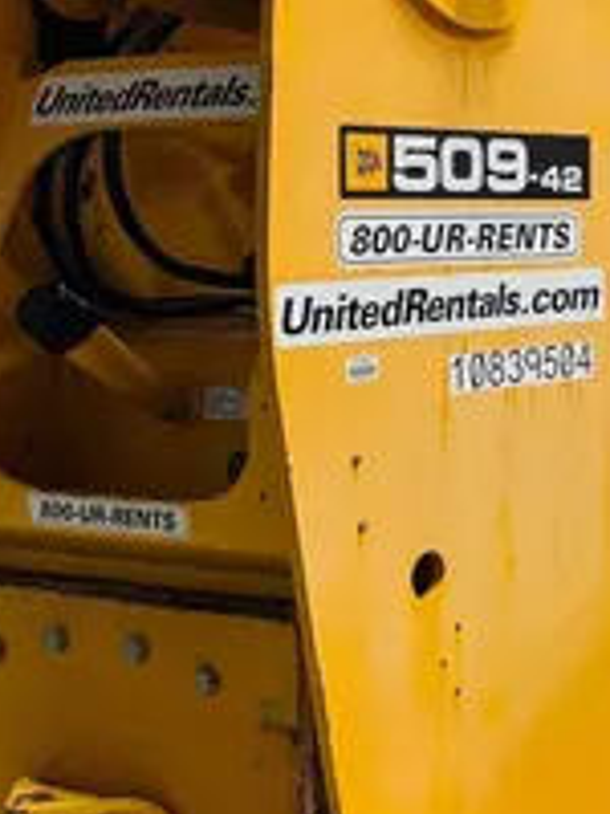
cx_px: 891
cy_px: 218
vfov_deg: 22.1
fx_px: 2068
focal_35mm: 88
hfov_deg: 15.6
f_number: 1.78
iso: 125
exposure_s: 1/60
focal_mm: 6.76
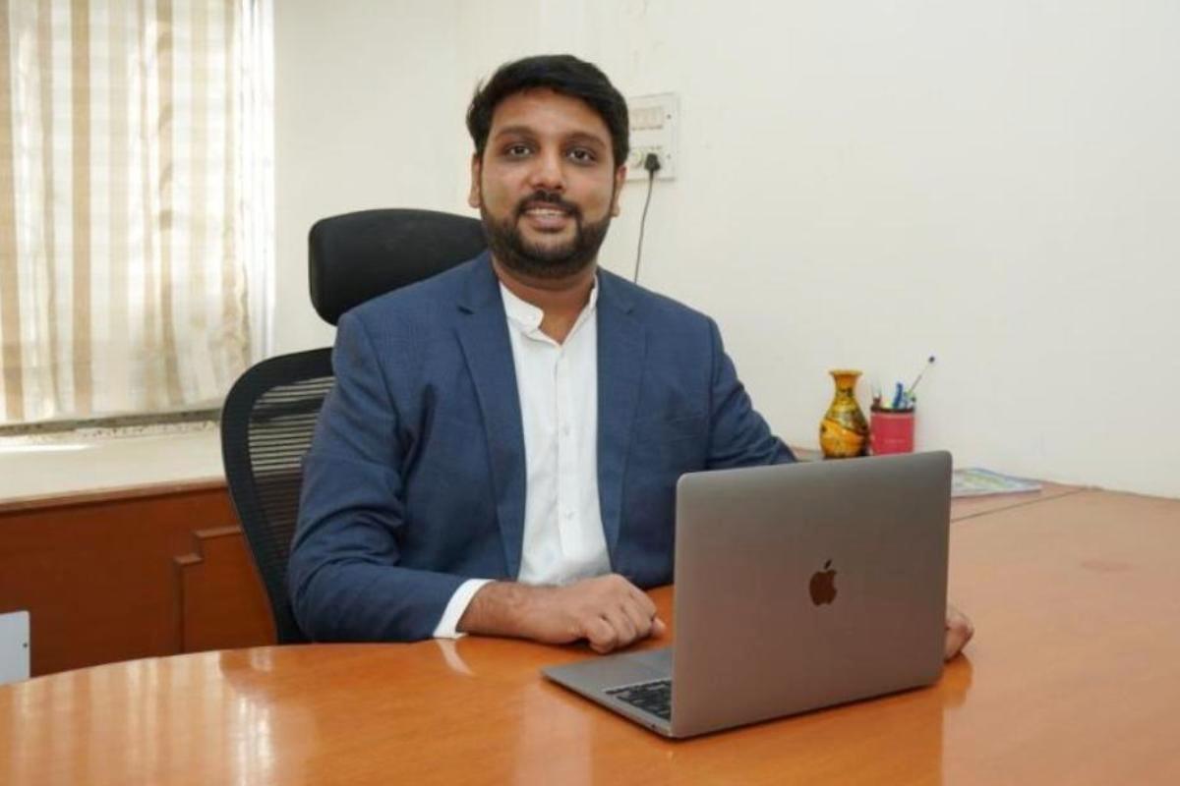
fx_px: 1016
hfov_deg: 60.3
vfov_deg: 42.3
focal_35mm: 31
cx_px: 590
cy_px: 393
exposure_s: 1/160
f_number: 5.6
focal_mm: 31
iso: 640
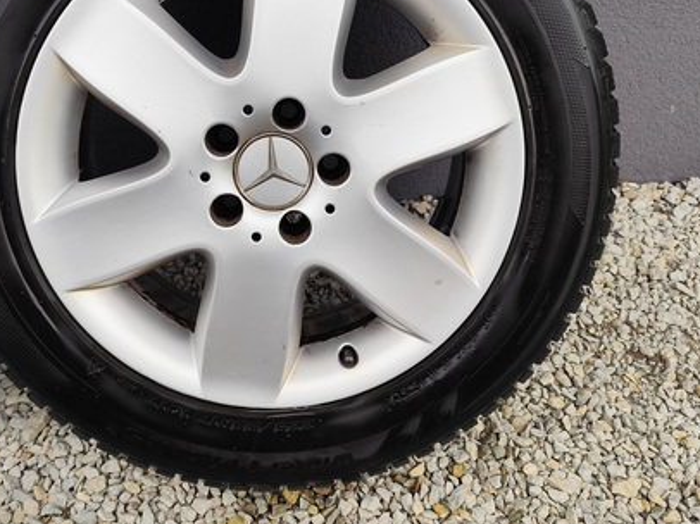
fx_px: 687
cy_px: 167
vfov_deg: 41.1
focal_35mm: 34
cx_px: 303
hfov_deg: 53.8
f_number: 1.65
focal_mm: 6.19
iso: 50
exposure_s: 1/256
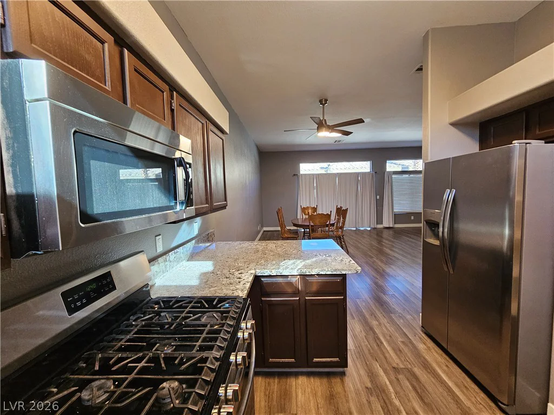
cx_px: 277
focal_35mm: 13
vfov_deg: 89.9
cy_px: 208
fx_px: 208
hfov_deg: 106.2
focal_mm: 2.2
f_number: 2.2
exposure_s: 1/60
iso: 250
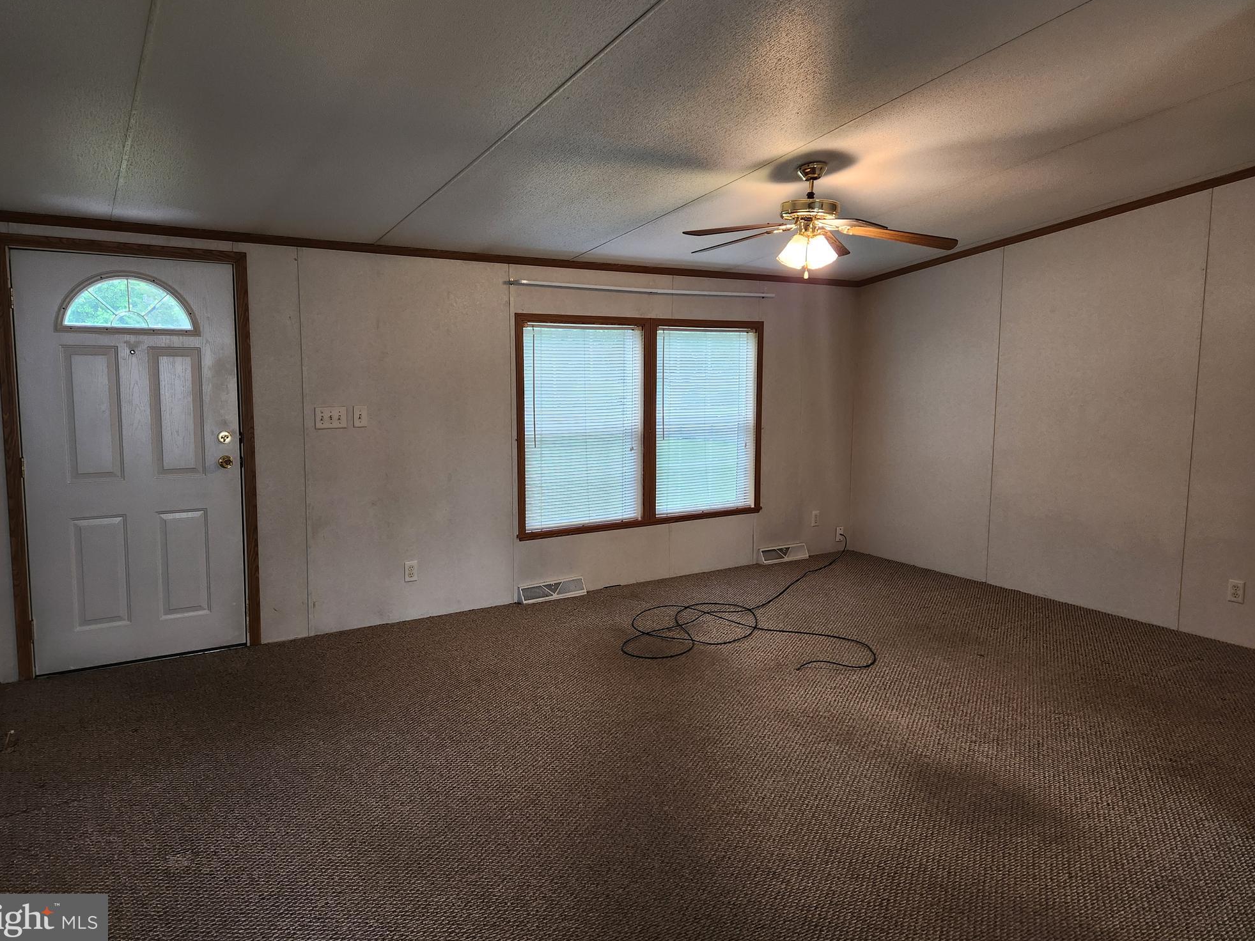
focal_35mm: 24
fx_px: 870
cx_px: 603
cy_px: 455
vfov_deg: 56.8
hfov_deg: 71.6
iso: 200
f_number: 1.8
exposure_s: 1/120
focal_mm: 5.4
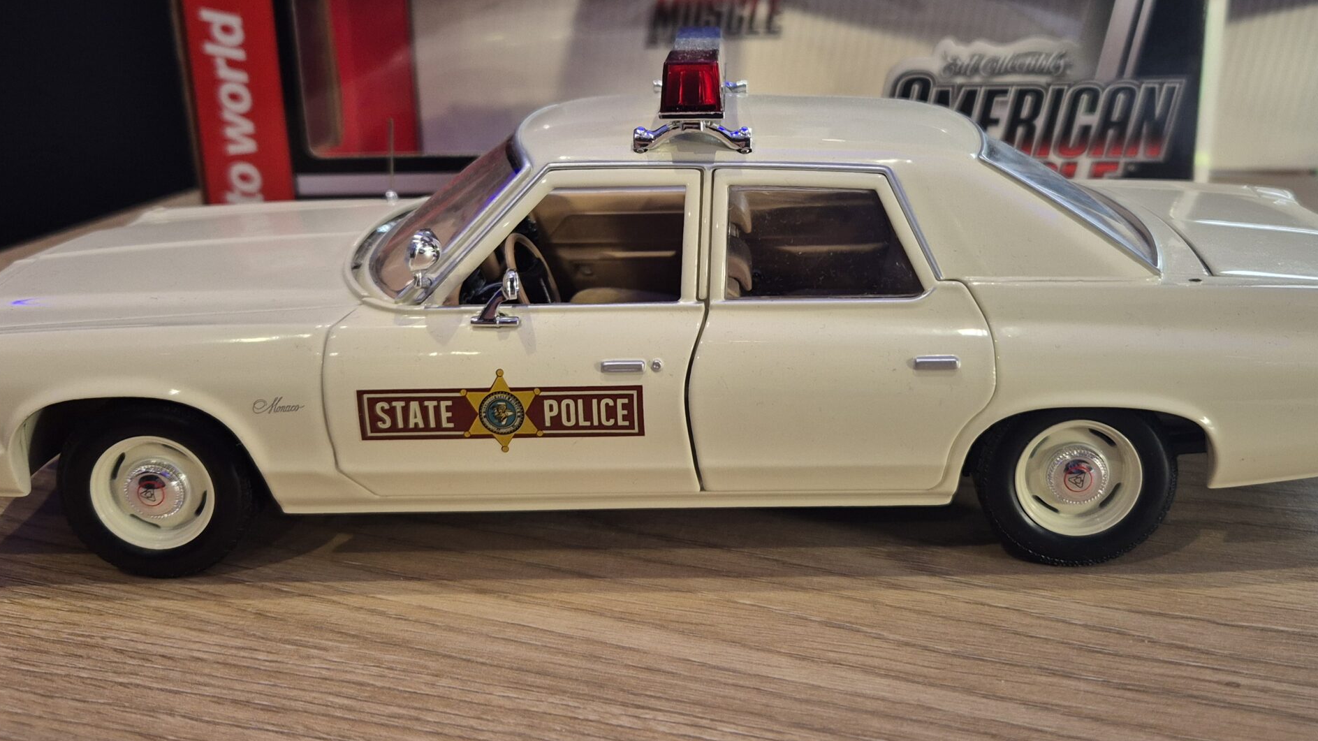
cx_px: 716
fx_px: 1188
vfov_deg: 34.2
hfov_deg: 57.9
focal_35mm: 34
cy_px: 221
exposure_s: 1/100
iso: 320
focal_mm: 5.4
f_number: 1.8
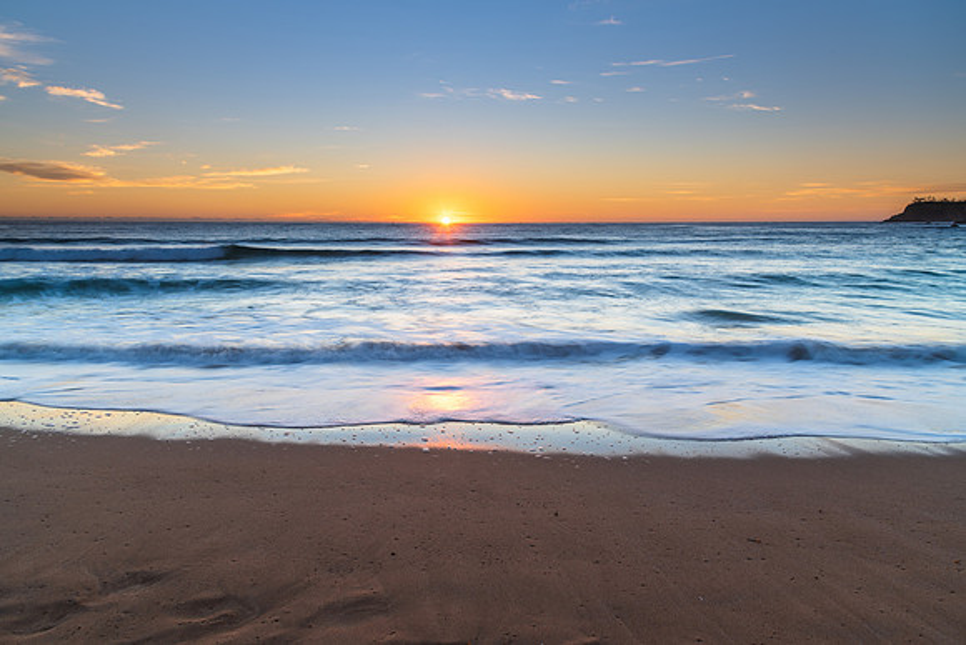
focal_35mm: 27
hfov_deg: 66.6
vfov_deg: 47.3
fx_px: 736
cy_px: 322
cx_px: 483
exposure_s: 1/2
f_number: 13
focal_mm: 27
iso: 50
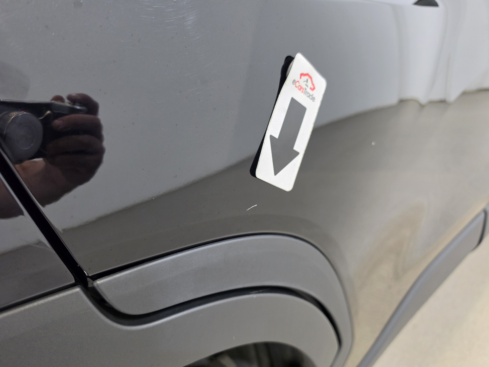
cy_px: 184
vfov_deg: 58.9
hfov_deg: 73.9
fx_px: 325
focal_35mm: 23
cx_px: 244
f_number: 1.4
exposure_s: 1/100
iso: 320
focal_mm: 6.5
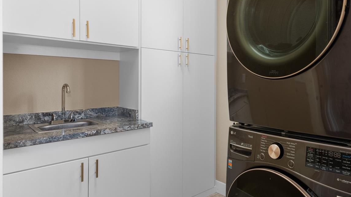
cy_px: 81
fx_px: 233
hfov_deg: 70.9
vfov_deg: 45.8
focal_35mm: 25
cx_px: 246
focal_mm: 17
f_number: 8
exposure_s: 1/6
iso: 800
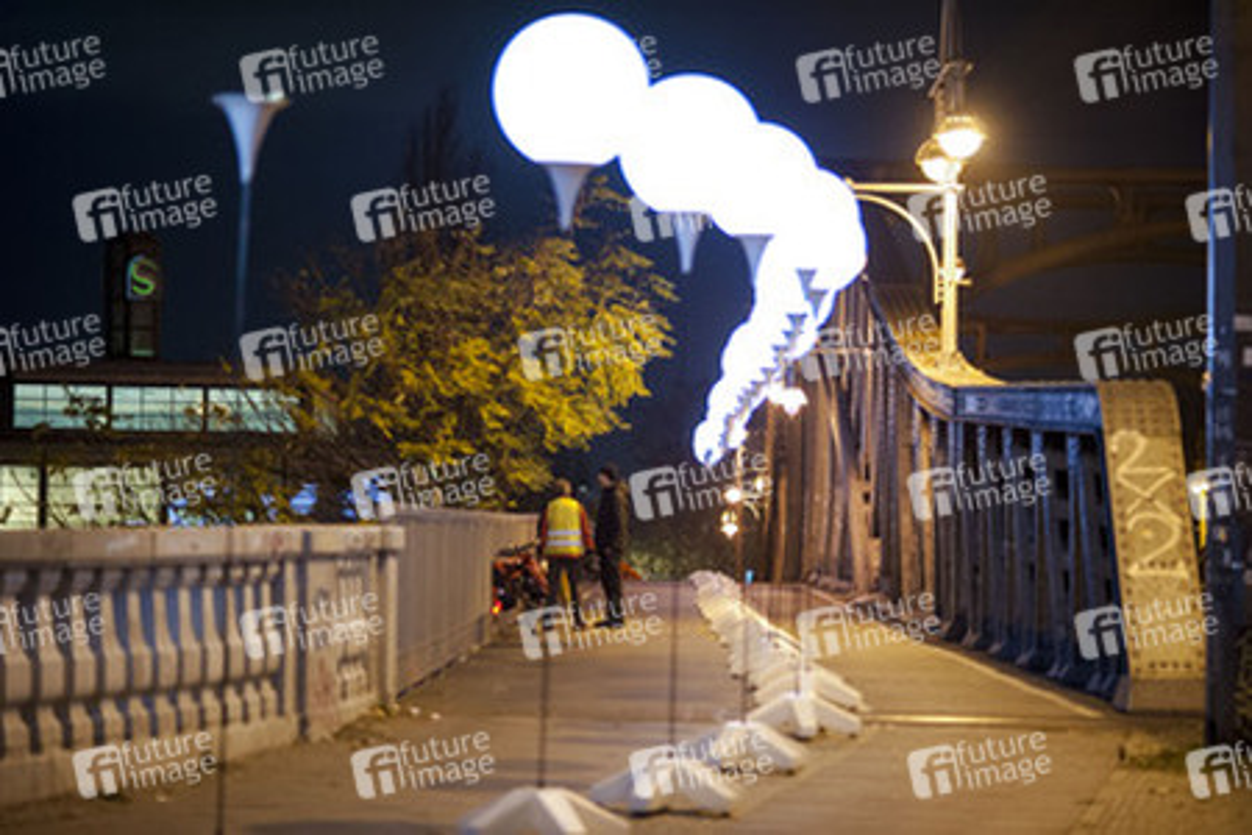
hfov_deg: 19.5
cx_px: 626
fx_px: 3651
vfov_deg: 13.0
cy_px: 418
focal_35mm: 105
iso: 2000
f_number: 2
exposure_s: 1/30
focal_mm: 105
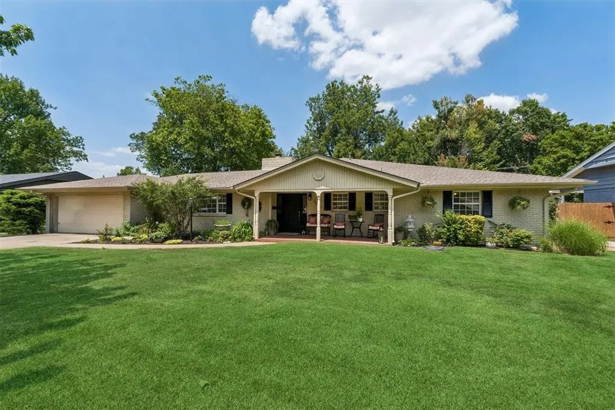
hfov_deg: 100.4
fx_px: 256
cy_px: 205
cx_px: 308
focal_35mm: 15
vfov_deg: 77.3
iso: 200
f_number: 8
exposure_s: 1/400
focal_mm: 10
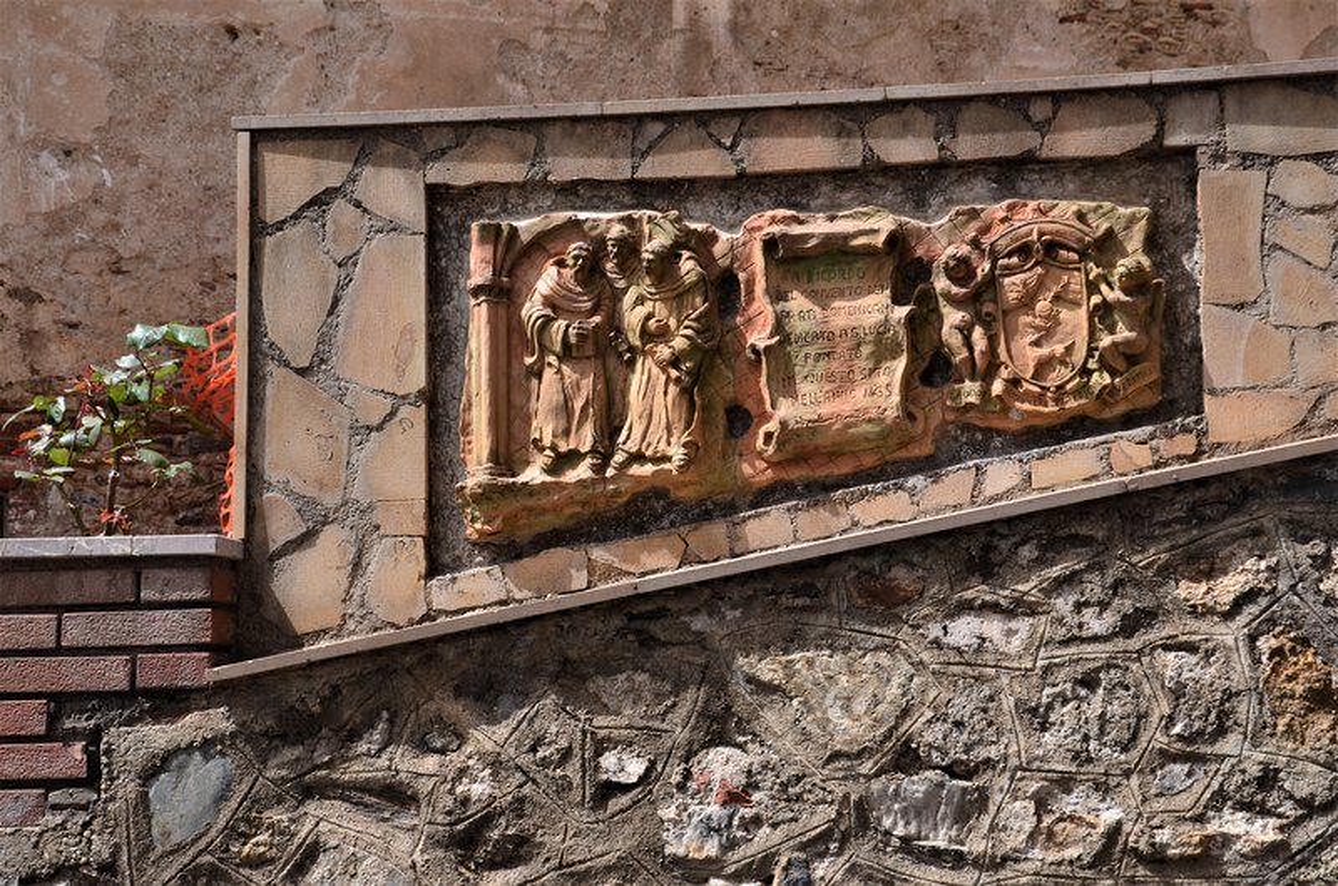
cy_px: 443
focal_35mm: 57
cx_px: 669
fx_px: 2114
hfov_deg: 35.1
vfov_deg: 23.7
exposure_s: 1/160
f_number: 9
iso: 250
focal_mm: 38
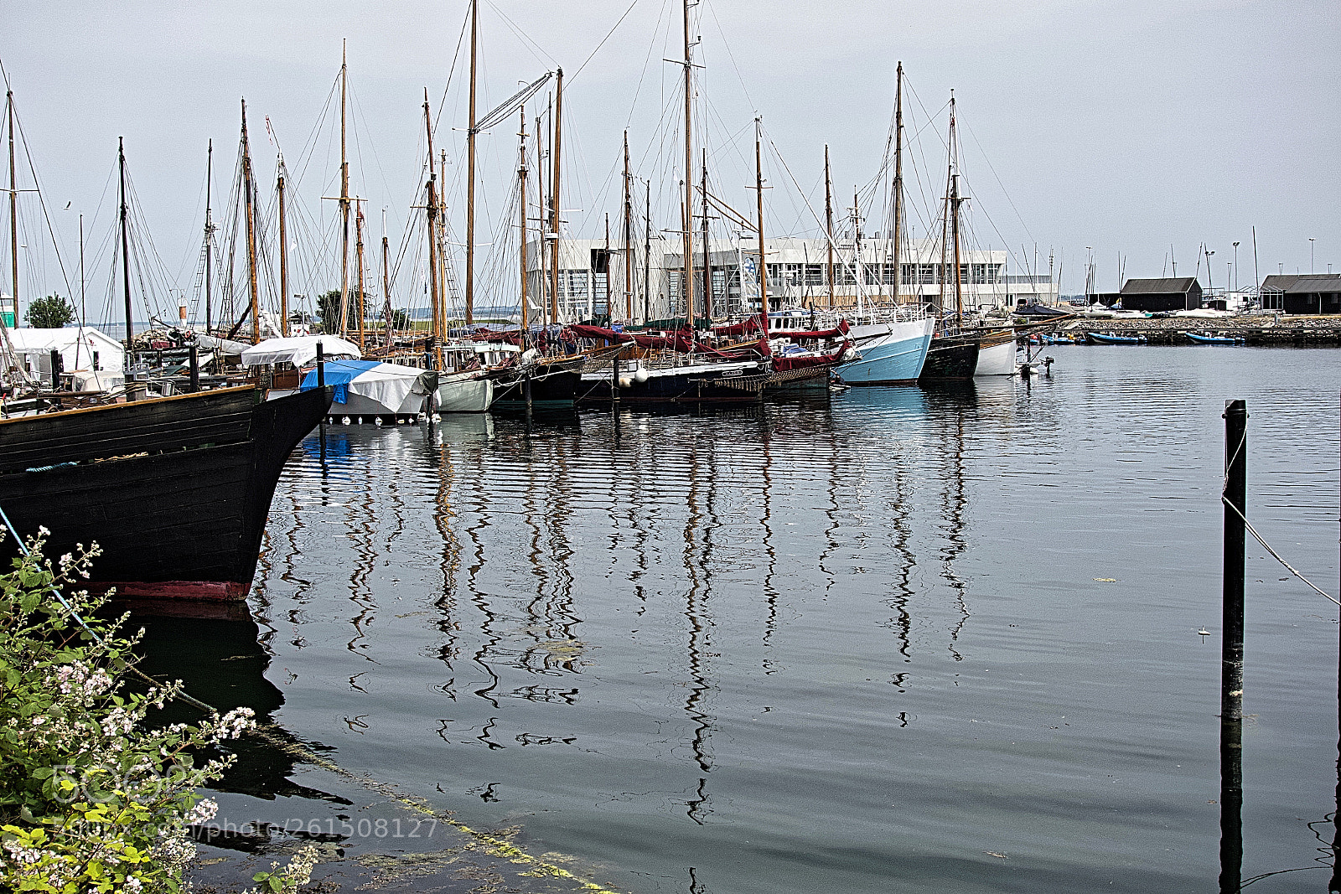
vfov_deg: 29.9
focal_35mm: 45
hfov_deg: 43.6
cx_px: 670
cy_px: 447
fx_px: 1676
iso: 125
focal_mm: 16.78
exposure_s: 1/500
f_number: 5.6
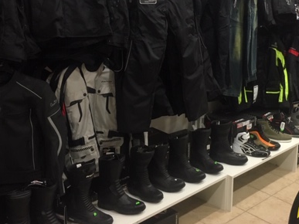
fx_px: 414
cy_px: 60
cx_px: 179
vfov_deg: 29.8
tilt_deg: -9.5
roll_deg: -0.4
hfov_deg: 39.5
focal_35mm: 48
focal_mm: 4.15
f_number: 2.2
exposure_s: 1/33
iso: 200
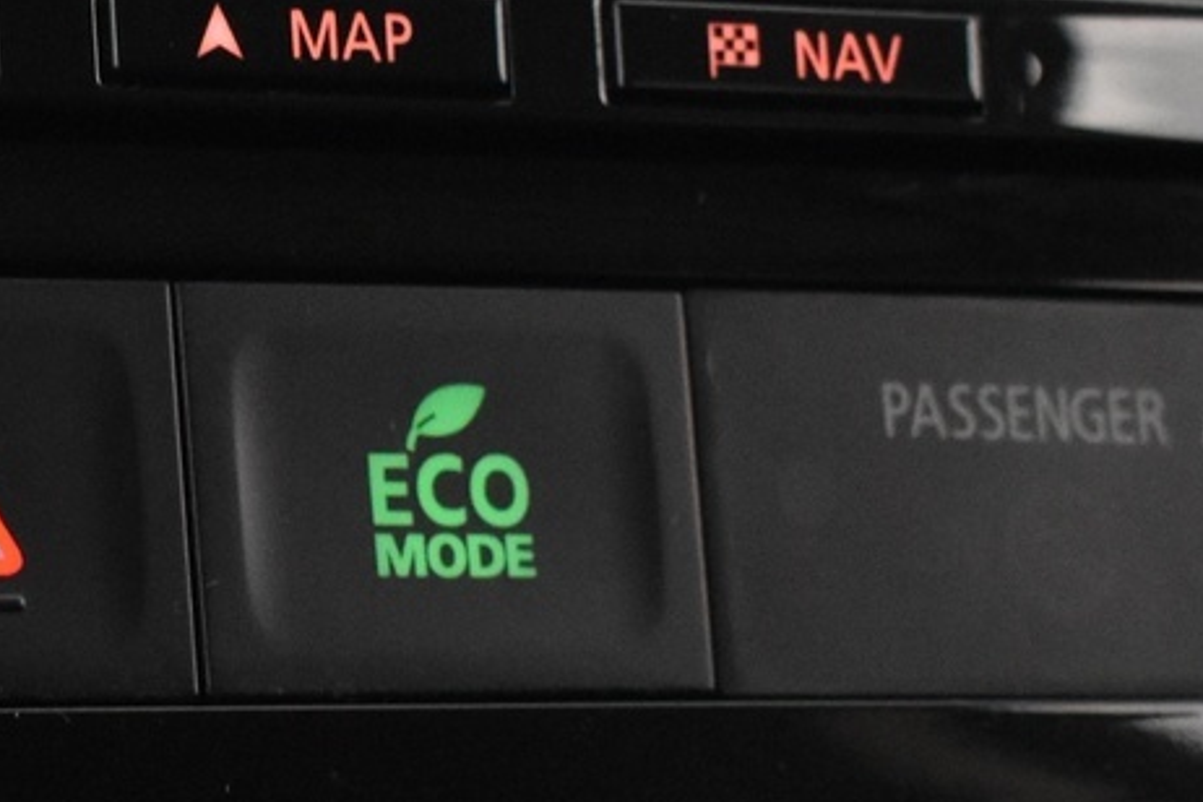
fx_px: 5981
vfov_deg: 7.5
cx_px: 5
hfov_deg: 11.4
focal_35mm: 179
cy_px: 1268
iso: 3200
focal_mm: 34
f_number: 4.5
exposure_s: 1/30
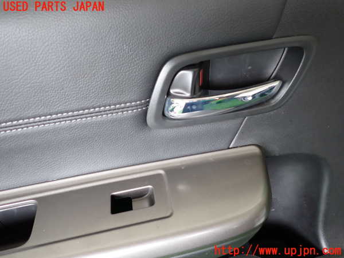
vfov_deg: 54.9
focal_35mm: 25
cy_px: 129
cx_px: 172
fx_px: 248
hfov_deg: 69.4
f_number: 2
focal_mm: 4.5
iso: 200
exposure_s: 1/60
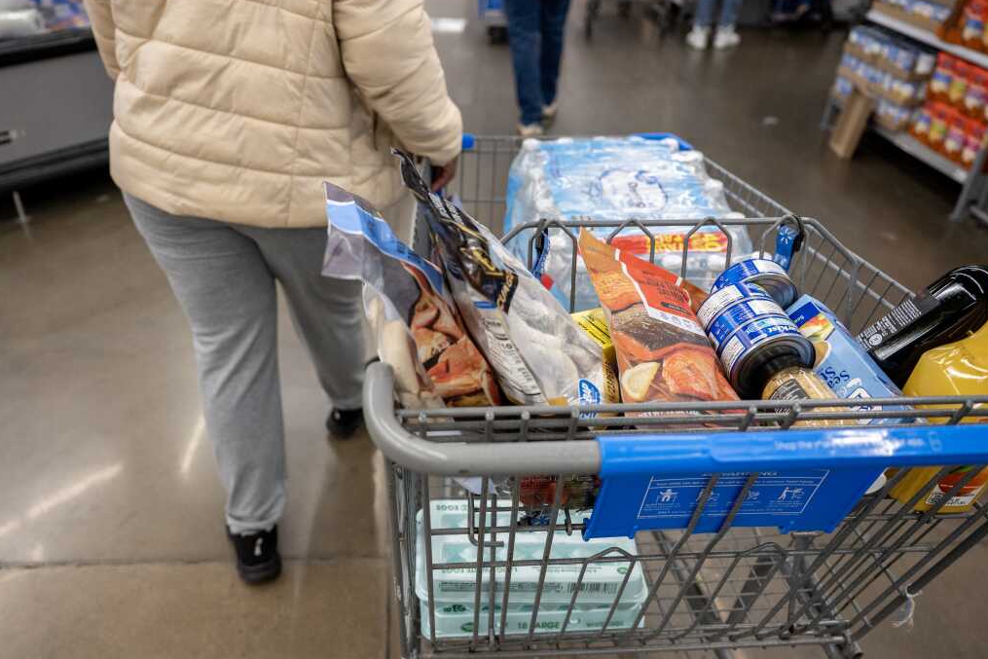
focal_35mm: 26
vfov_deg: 49.6
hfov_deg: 69.4
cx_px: 499
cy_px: 330
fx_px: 714
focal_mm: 24
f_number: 2.8
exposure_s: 1/640
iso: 1600
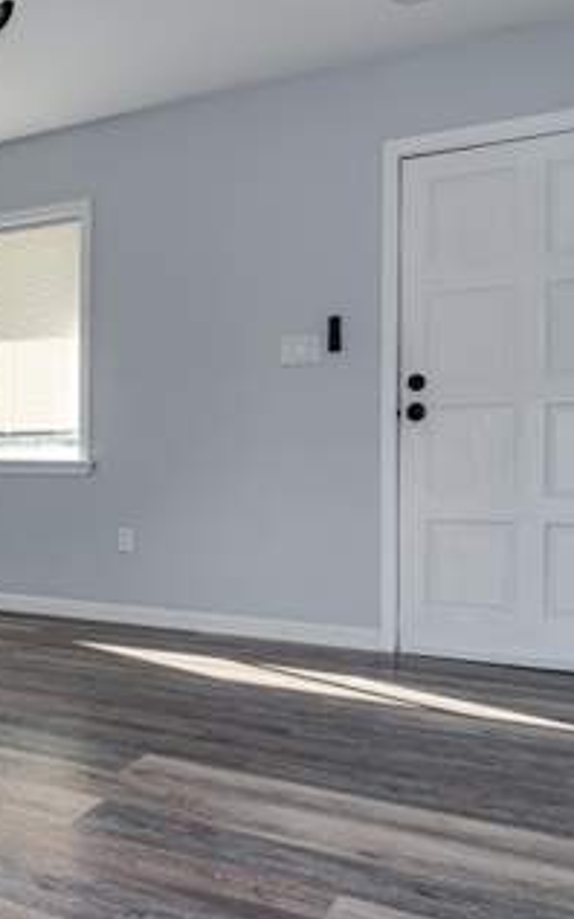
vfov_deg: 52.8
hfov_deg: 31.4
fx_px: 927
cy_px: 461
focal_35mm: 37
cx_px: -20
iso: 500
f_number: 7.1
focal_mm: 24
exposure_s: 1/125
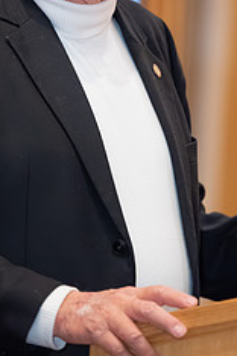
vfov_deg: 5.4
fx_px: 3792
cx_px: 77
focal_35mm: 384
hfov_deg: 3.6
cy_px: 70
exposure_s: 1/125
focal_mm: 200
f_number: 2.8
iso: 8000
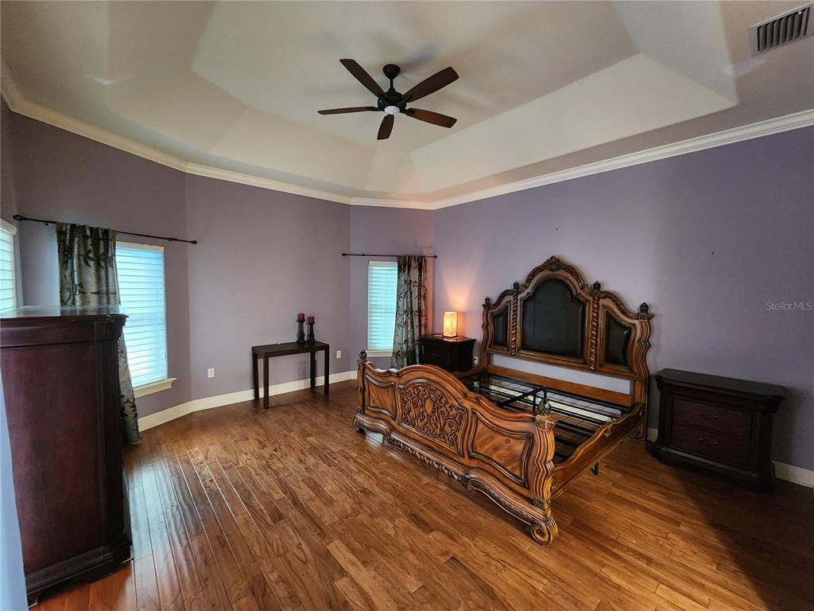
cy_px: 306
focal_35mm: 13
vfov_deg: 89.9
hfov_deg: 106.2
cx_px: 407
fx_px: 306
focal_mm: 2.2
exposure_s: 1/24
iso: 640
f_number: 2.2
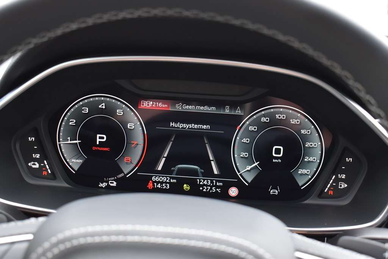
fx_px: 485
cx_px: 194
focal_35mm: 45
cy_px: 130
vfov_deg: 29.9
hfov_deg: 43.6
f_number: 4.2
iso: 900
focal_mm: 30
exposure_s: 1/60
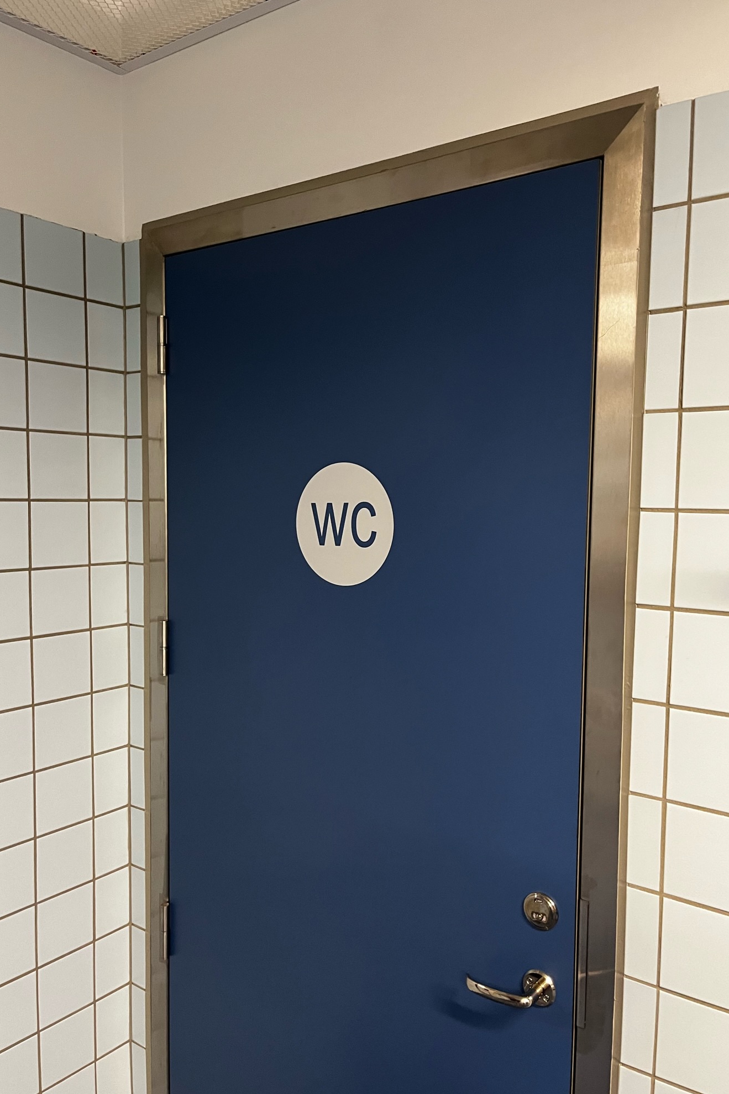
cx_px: 372
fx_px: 851
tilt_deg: -4.9
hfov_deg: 46.4
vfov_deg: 65.5
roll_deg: -0.7
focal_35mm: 28
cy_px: 555
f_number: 1.6
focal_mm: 5.1
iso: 320
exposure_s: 1/50
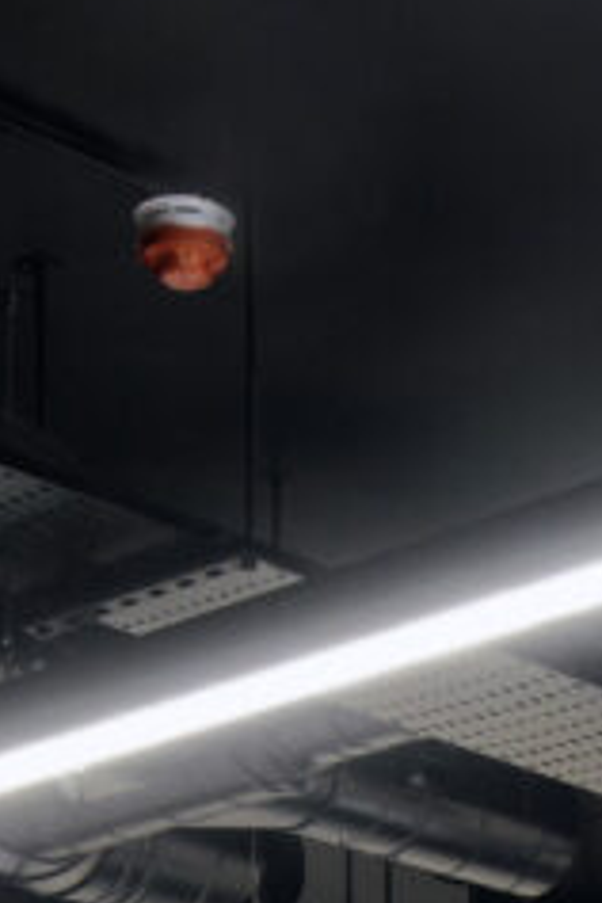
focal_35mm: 164
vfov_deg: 10.7
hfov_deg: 8.3
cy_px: 2174
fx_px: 4113
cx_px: 693
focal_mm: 19
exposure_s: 1/1.25
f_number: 11
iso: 200
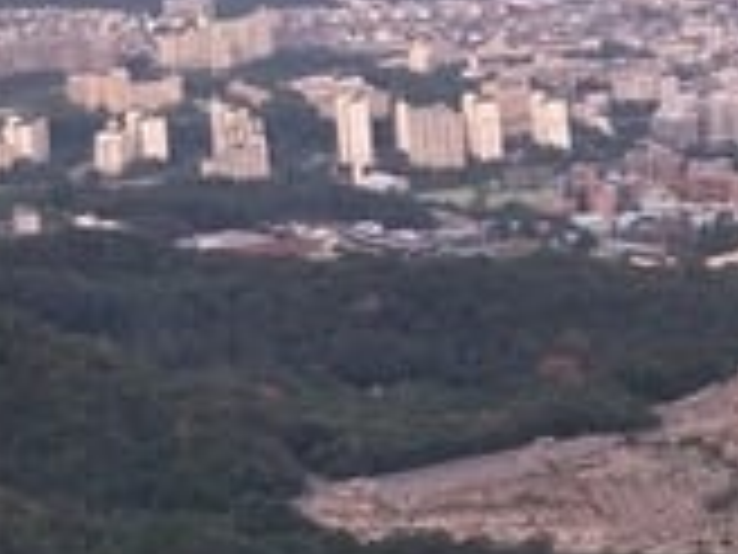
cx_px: 1282
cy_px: -25
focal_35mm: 132
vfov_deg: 11.1
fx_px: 2814
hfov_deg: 13.5
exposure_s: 1/50
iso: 43
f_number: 1.7
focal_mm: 4.1
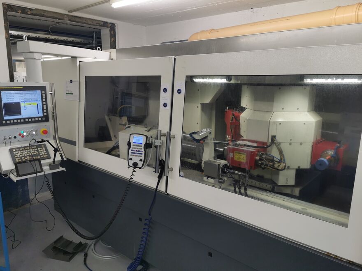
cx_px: 181
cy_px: 136
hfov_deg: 65.3
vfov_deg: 51.4
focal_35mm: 27
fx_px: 282
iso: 50
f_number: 1.6
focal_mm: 5.56
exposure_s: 1/107
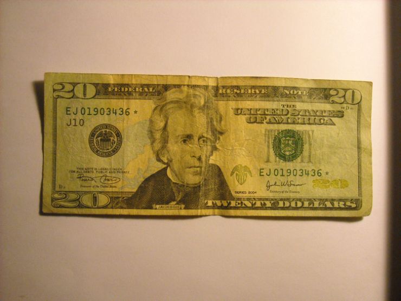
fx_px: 510
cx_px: 200
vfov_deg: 32.9
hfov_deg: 42.9
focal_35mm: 44
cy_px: 150
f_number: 3.1
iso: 518
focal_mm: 7.1
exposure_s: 1/148
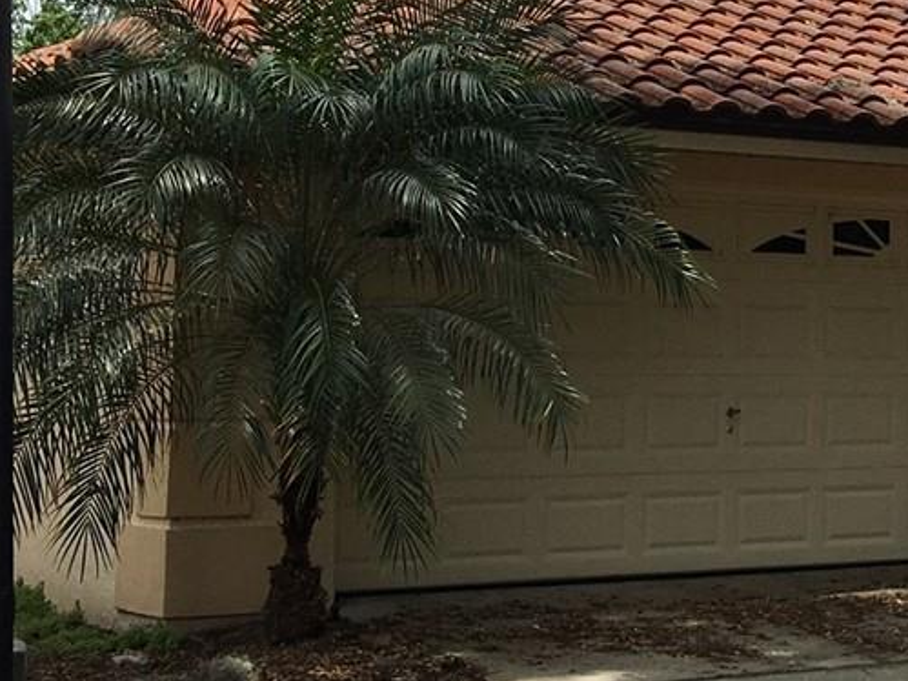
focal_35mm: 93
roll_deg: +0.2
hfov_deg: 20.4
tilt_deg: +5.3
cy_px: 206
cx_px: 915
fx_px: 2439
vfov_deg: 15.8
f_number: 2.2
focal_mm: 4.15
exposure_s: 1/1451
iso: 25
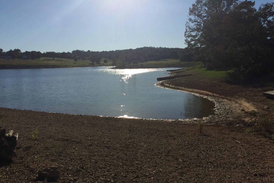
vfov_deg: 42.3
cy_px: 88
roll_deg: +0.8
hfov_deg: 60.3
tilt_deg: -6.9
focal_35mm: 31
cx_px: 139
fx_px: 236
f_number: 2.2
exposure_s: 1/6849
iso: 32
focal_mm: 4.15
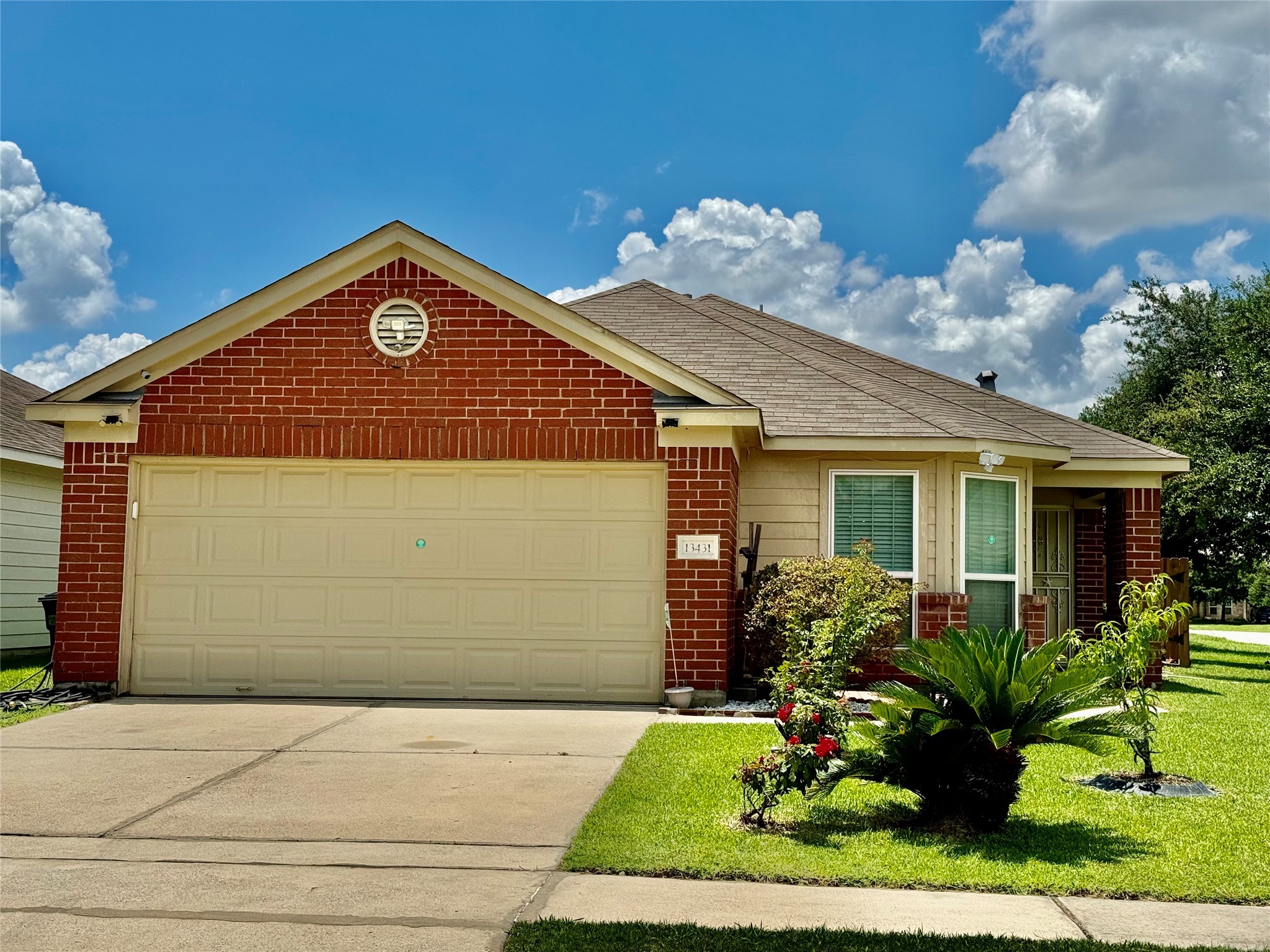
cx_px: 635
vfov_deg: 30.3
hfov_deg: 39.7
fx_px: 1761
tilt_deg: +4.2
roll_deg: -1.0
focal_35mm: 48
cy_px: 476
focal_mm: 6.76
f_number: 1.78
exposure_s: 1/7092
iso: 64
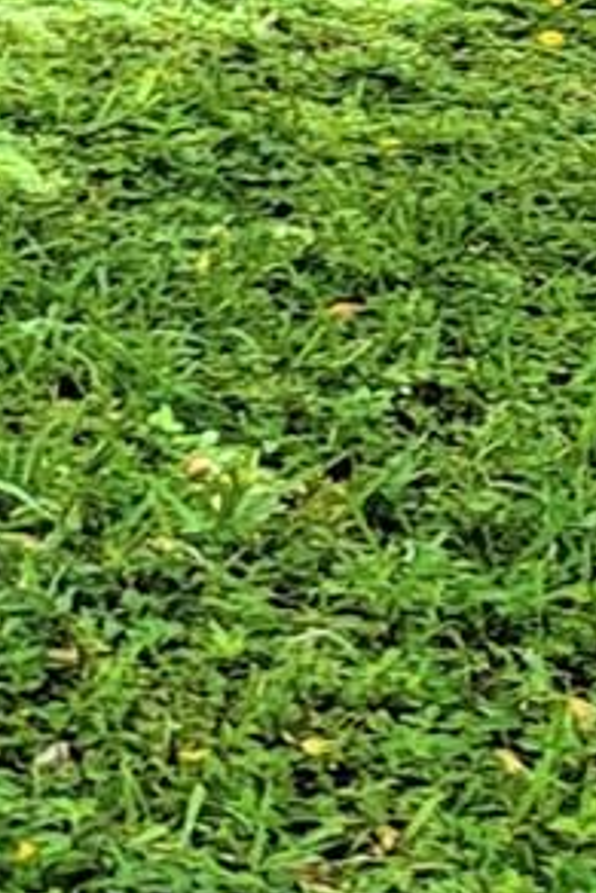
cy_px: -202
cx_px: -2372
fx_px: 4340
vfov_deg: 11.5
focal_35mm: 175
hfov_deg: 5.7
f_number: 1.8
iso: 16
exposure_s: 1/330
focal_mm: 6.7
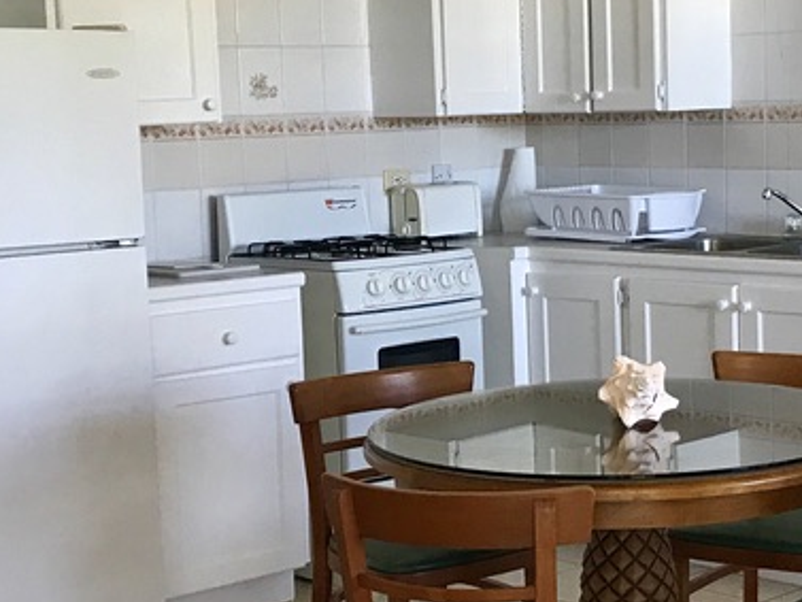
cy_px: 268
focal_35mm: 76
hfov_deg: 25.4
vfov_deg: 19.4
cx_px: 570
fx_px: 1761
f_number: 1.8
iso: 40
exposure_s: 1/20
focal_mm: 3.99
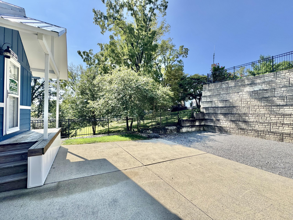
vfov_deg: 85.7
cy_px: 110
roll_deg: -0.3
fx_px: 119
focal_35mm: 14
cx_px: 146
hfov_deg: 102.1
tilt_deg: +1.1
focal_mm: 2.22
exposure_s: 1/1078
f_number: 2.2
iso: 40
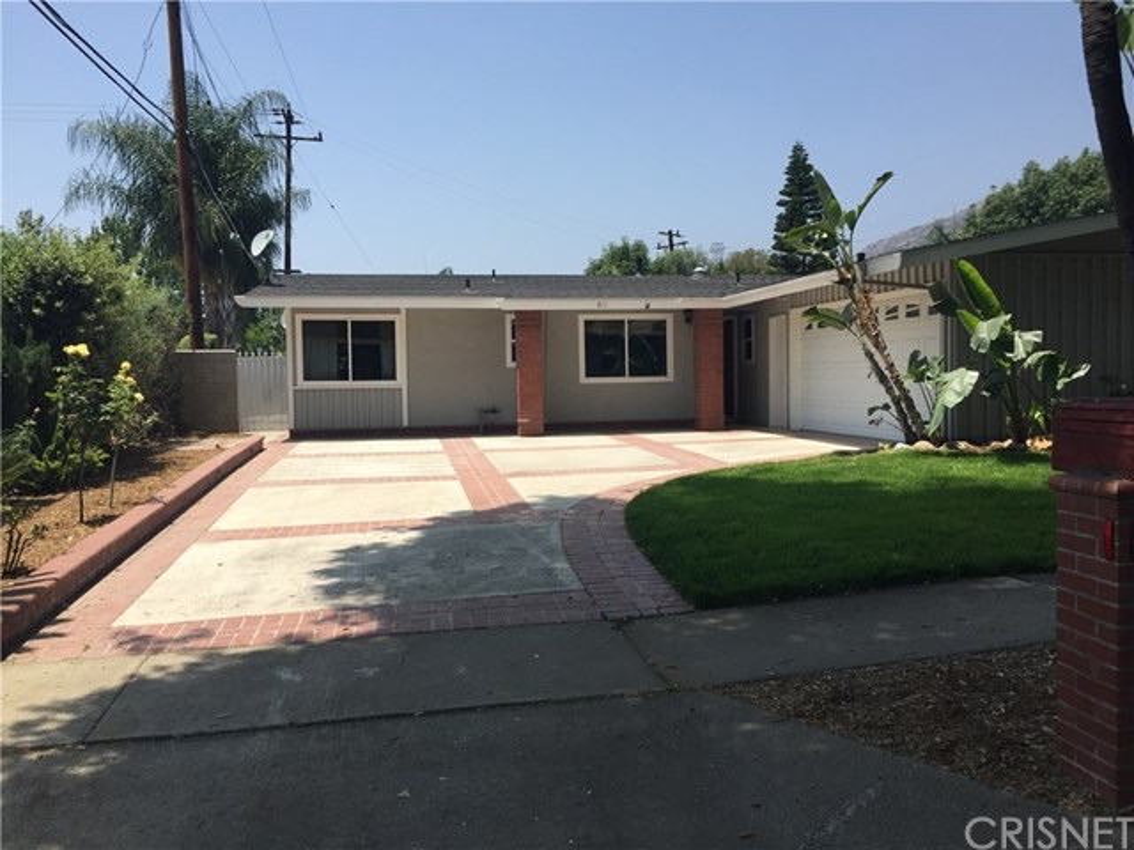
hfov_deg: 61.7
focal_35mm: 29
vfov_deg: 48.2
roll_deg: +0.1
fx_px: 950
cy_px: 425
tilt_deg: -2.7
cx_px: 567
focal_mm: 4.15
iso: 32
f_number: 2.2
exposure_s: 1/1522
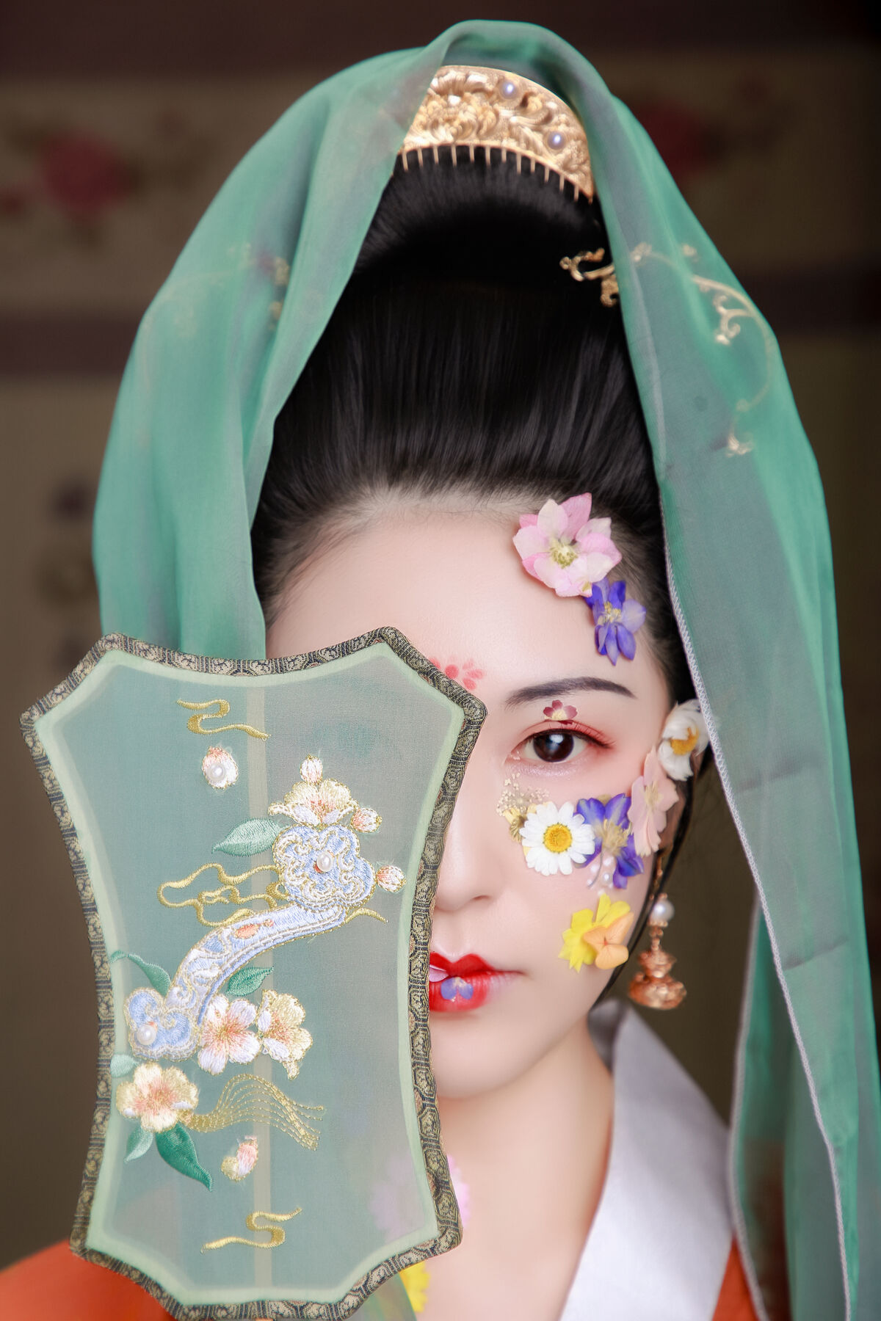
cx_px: 440
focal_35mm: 103
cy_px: 660
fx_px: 3781
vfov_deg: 19.8
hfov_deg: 13.3
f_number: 6.3
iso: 100
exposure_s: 1/160
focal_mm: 105
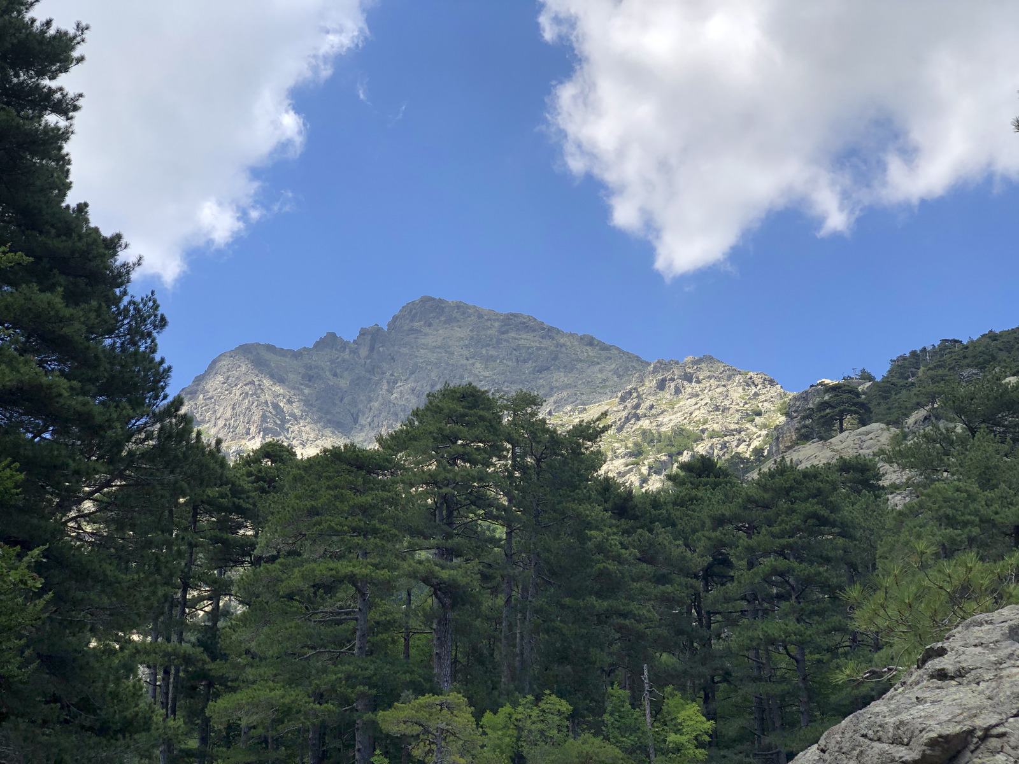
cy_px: 382
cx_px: 510
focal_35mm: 52
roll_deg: +1.8
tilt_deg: +27.9
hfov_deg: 36.8
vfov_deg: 28.0
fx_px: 1531
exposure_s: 1/838
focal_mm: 6
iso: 16
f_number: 2.4
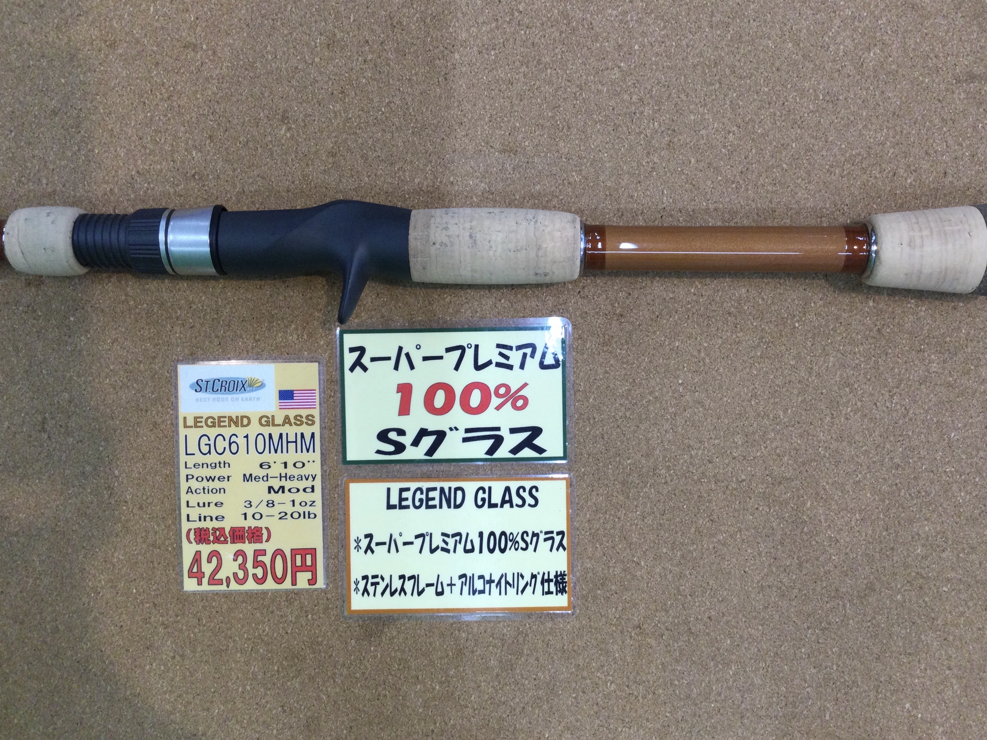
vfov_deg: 42.9
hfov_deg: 55.3
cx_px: 520
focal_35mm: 33
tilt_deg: -86.4
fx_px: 941
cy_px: 355
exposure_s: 1/30
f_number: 2.4
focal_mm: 3.3
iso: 25
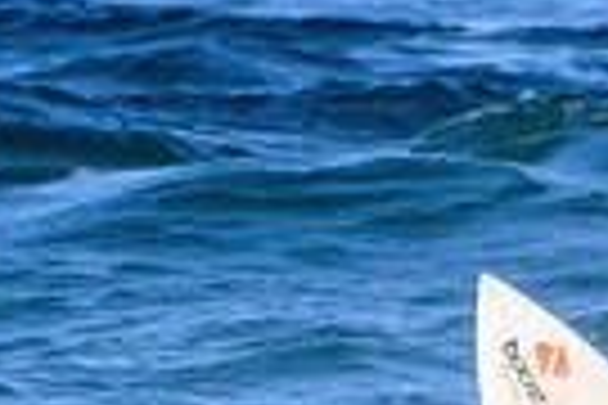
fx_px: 81094
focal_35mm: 4802
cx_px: 193
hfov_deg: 0.4
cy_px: 513
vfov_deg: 0.3
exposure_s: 1/2500
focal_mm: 950
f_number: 11
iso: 2500
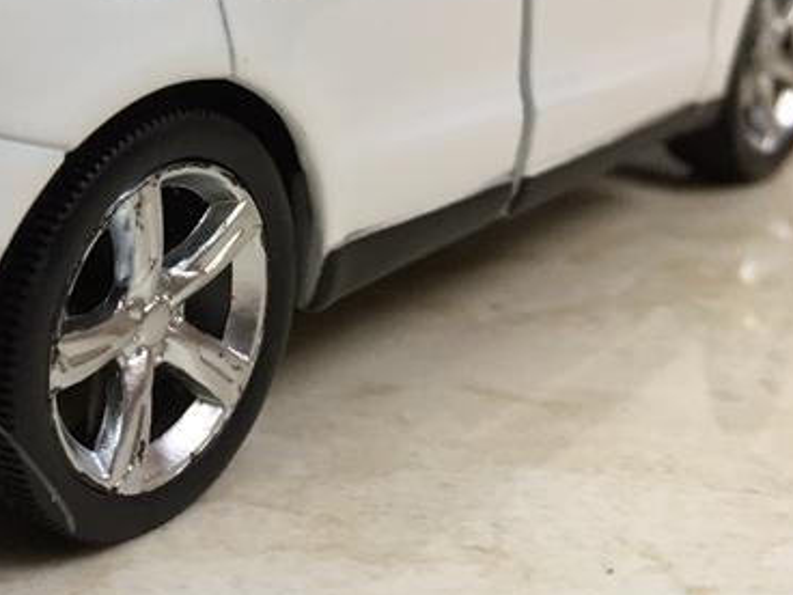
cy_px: -41
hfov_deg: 29.3
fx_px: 1443
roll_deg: -3.2
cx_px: 65
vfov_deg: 22.1
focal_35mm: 63
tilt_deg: -11.1
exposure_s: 1/33
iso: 40
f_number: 2.2
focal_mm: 4.15
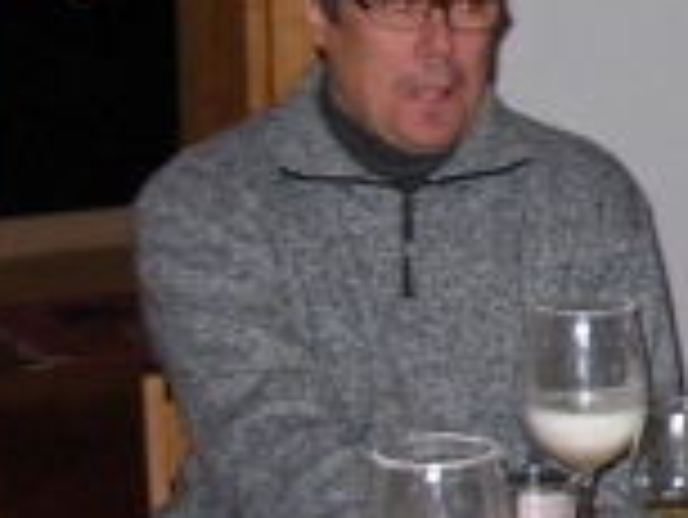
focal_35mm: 159
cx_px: 1241
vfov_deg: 9.3
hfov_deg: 11.5
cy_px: 131
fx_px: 3163
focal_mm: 6.3
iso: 200
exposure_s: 1/80.6
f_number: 2.9
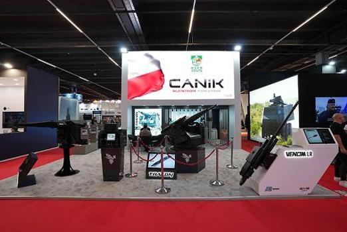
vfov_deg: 70.7
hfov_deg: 93.2
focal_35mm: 17
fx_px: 164
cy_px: 116
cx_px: 174
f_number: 5
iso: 640
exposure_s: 1/80
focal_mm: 17
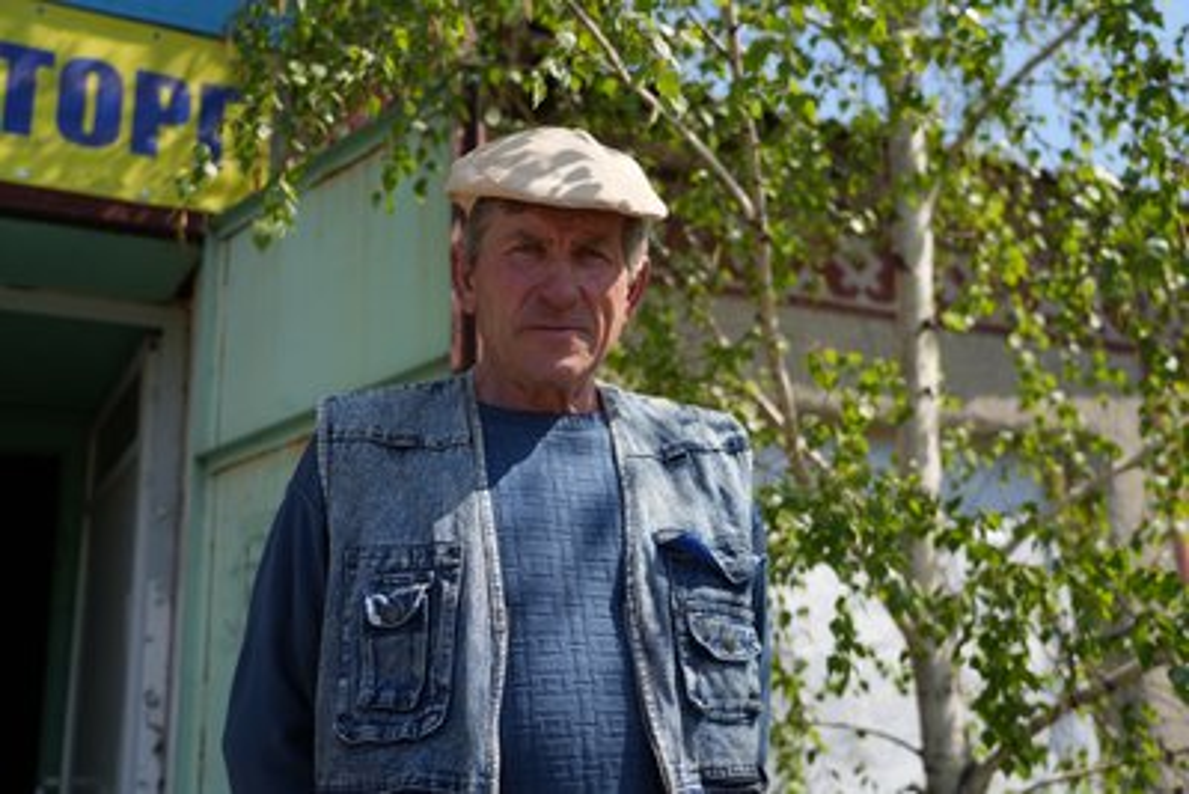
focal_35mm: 41
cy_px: 397
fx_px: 1355
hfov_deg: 47.4
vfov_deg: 32.7
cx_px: 594
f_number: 4
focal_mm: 41
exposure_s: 1/800
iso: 100
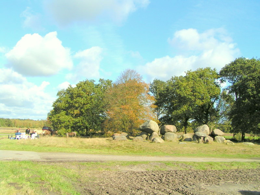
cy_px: 98
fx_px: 285
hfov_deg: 49.0
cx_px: 130
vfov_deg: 37.7
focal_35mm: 38
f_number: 5.6
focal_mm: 5.8
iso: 50
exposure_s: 1/400
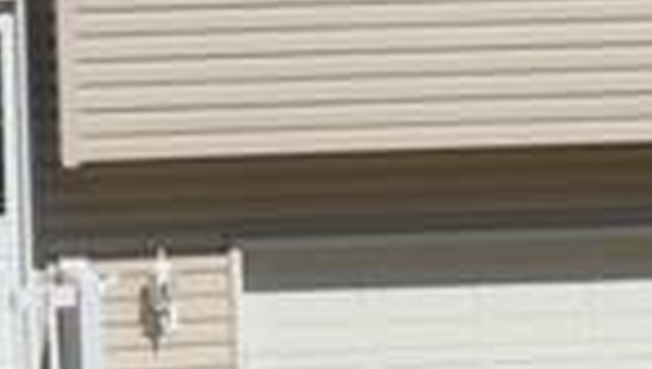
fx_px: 2164
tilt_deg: +3.5
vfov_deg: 9.7
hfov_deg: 17.0
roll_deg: +2.2
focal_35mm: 125
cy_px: -18
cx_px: 99
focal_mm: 4.25
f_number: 1.8
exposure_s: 1/6061
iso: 25
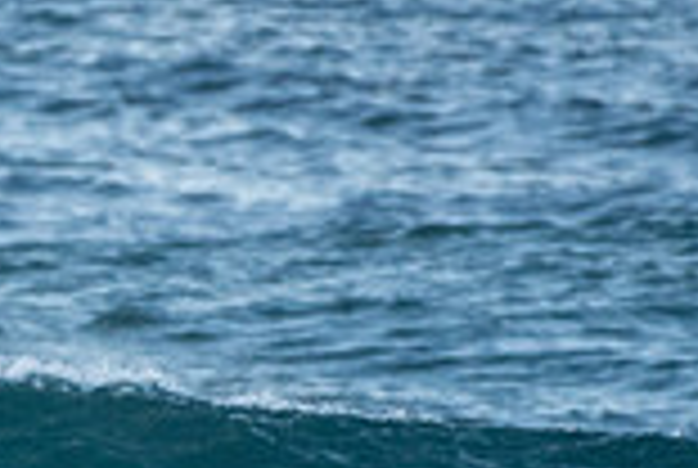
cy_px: 650
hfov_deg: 0.7
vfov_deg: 0.5
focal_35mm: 2801
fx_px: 54412
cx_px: -171
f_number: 5.6
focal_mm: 500
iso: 1600
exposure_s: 1/1250
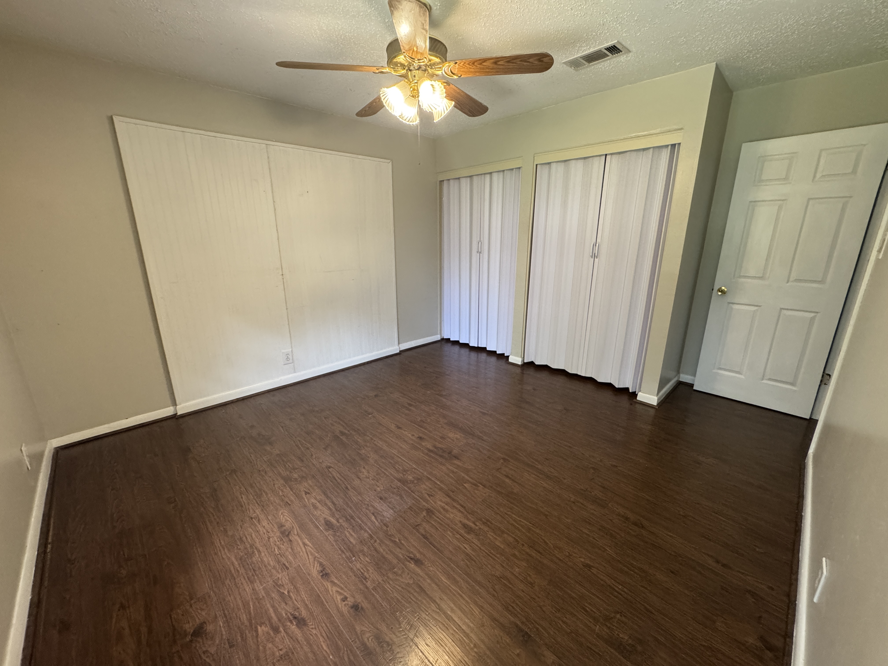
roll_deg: +0.1
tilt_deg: -16.6
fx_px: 359
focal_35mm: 14
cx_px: 444
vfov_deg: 85.7
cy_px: 333
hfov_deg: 102.1
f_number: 2.2
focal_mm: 2.22
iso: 320
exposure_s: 1/120
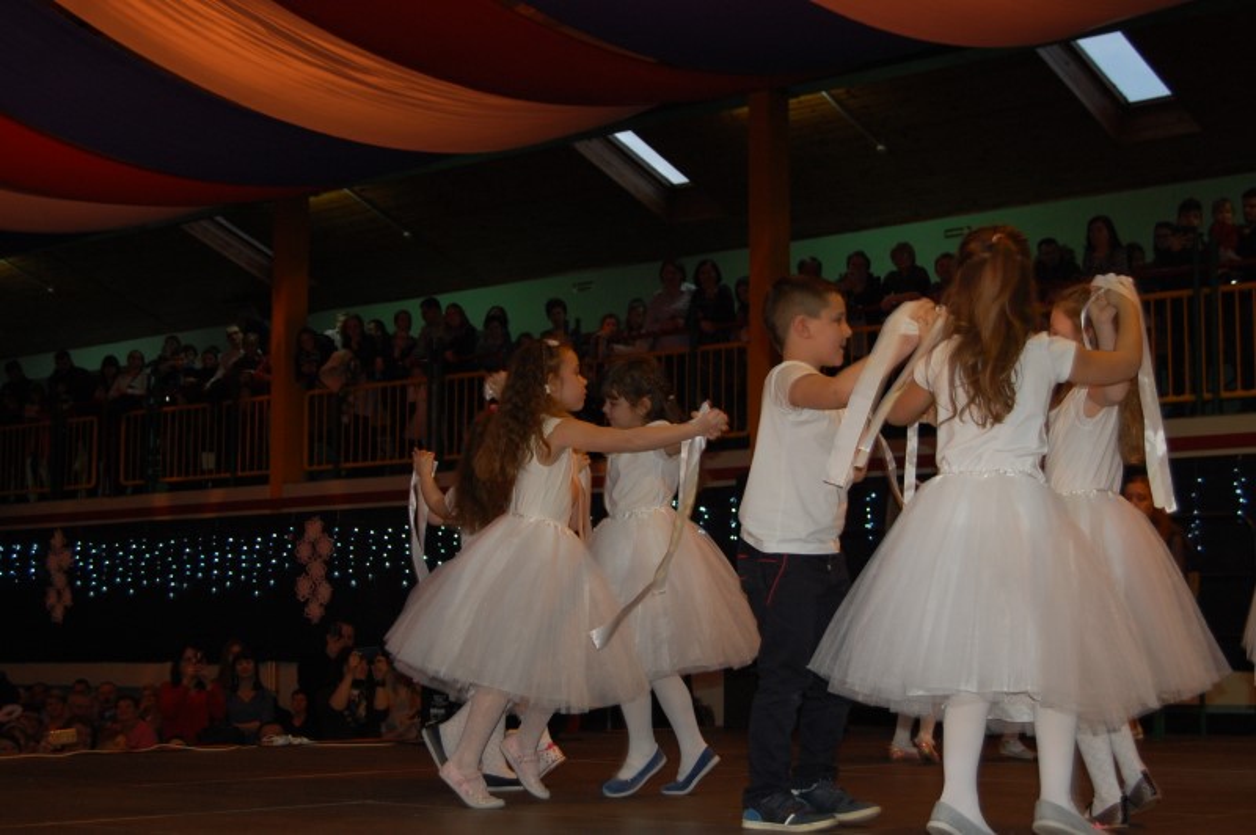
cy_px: 418
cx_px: 628
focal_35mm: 57
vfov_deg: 23.7
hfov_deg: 35.1
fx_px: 1987
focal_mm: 38
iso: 400
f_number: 5
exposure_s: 1/60
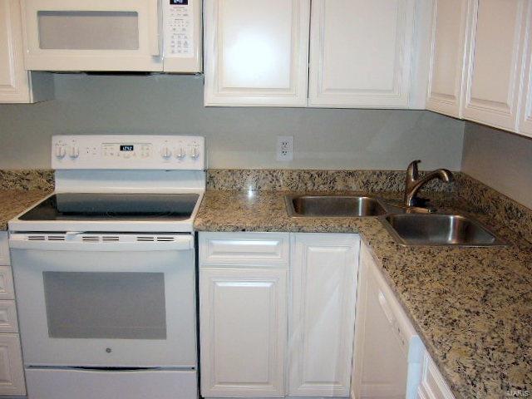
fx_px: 538
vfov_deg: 40.7
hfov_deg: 52.6
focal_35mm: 35
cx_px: 266
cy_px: 200
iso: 100
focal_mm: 5.8
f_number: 2.8
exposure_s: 1/60
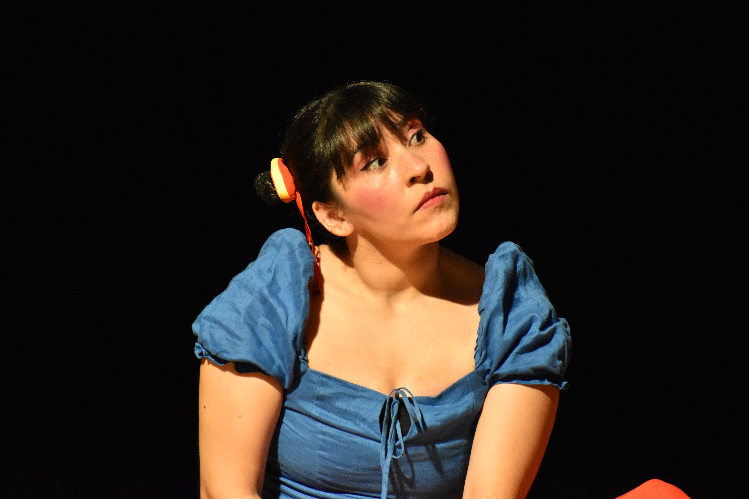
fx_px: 9362
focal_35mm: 450
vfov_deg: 3.1
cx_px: 374
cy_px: 250
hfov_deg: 4.6
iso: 4000
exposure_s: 1/320
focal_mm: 300
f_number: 6.3
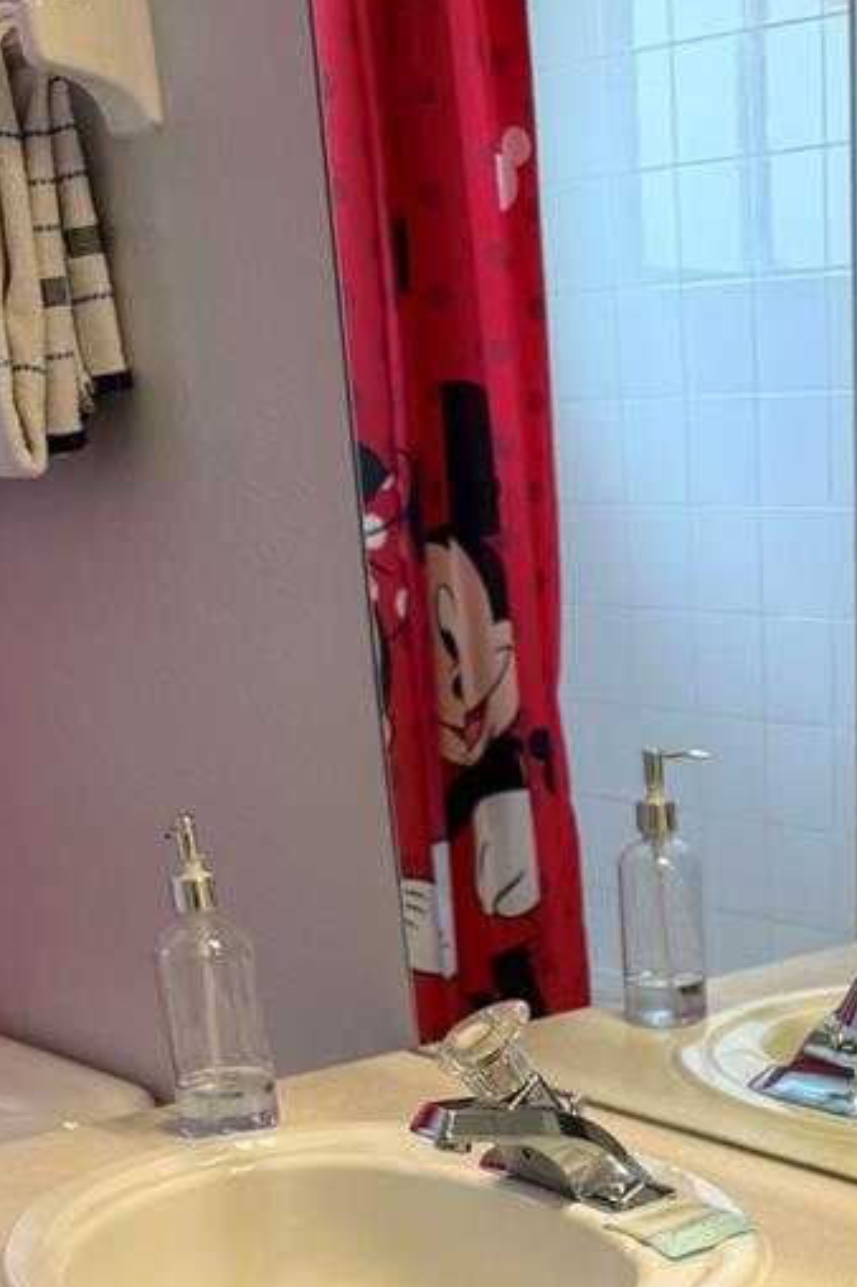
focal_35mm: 59
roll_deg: +1.7
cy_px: 1393
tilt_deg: -23.9
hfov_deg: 22.3
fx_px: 2110
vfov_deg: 30.6
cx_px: 809
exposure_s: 1/132
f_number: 1.78
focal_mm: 6.76
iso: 50
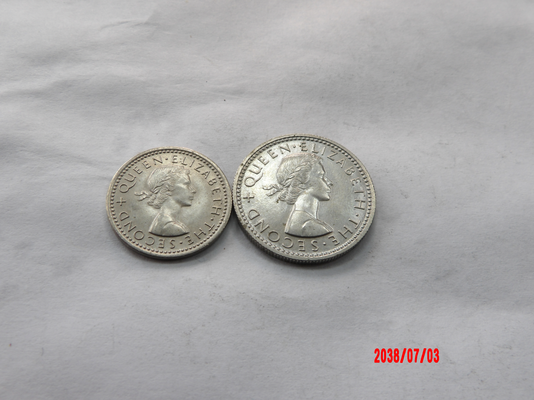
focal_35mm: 34
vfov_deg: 41.8
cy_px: 200
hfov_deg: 54.0
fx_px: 524
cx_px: 267
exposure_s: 1/42
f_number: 4.5
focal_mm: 6.2
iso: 100
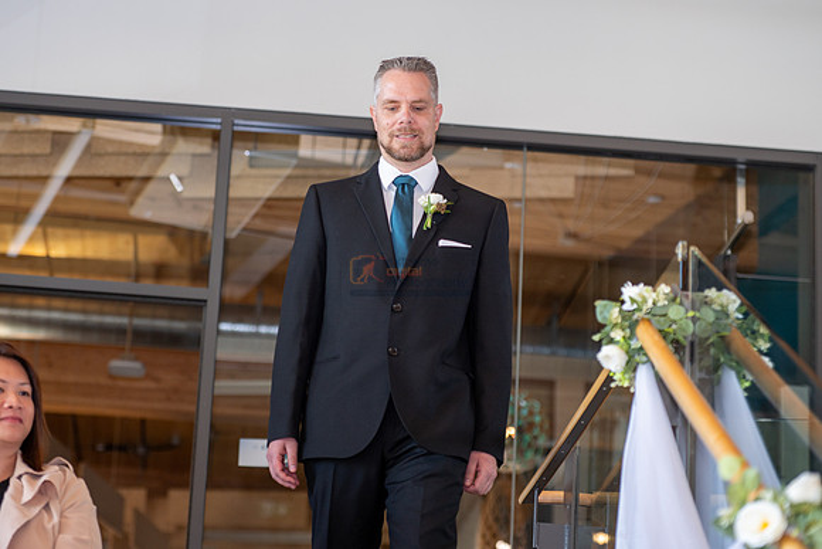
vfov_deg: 12.4
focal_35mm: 110
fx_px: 2521
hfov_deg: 18.5
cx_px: 385
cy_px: 220
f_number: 3.2
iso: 125
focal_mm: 92
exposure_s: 1/160
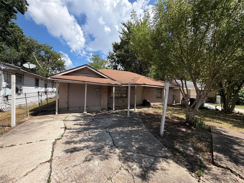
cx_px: 122
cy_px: 92
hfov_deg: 102.1
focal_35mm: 14
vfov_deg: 85.7
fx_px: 99
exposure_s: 1/770
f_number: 2.2
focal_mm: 2.22
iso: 25
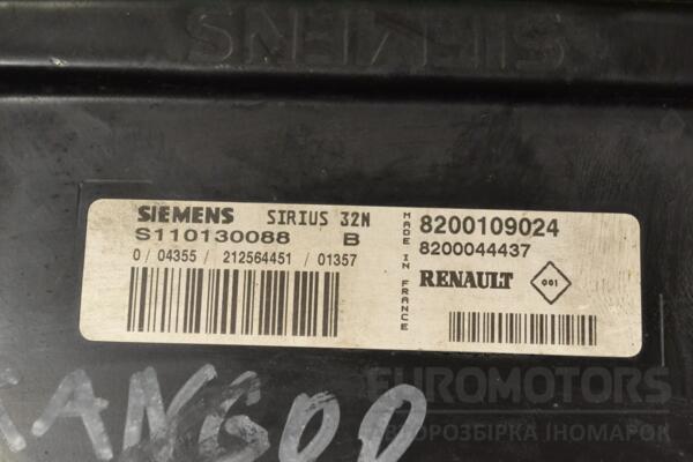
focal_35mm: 78
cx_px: 346
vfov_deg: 17.5
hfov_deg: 26.0
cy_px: 231
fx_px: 1501
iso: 3200
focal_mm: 52
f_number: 10
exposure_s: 1/320
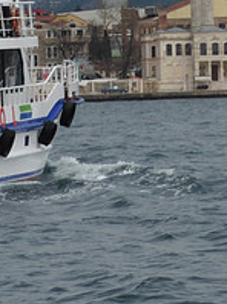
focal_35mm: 402
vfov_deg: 4.9
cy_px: -54
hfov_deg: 3.7
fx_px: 3523
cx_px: 205
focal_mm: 24.4
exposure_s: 1/500
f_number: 6.3
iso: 100
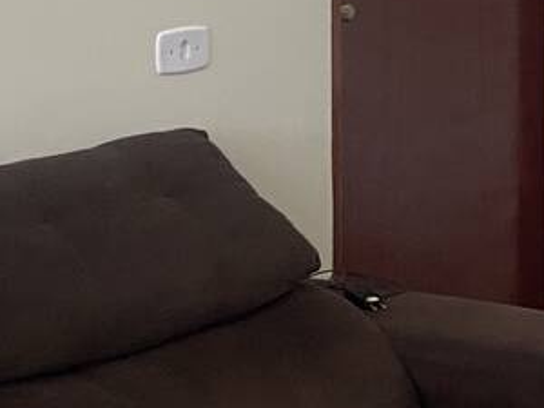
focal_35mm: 125
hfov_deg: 14.2
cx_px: 943
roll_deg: -1.4
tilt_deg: -3.8
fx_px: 1964
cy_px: -92
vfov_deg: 11.6
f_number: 1.8
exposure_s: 1/92
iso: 125
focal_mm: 4.25
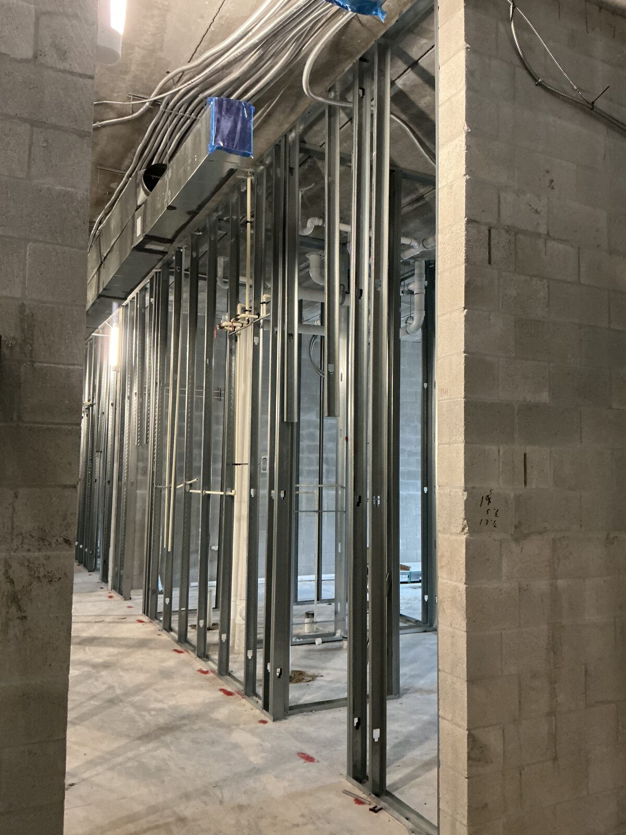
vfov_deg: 61.7
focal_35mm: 29
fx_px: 699
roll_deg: +0.0
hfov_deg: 48.2
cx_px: 313
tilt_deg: +5.3
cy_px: 418
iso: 400
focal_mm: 3
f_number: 1.8
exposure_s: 1/30
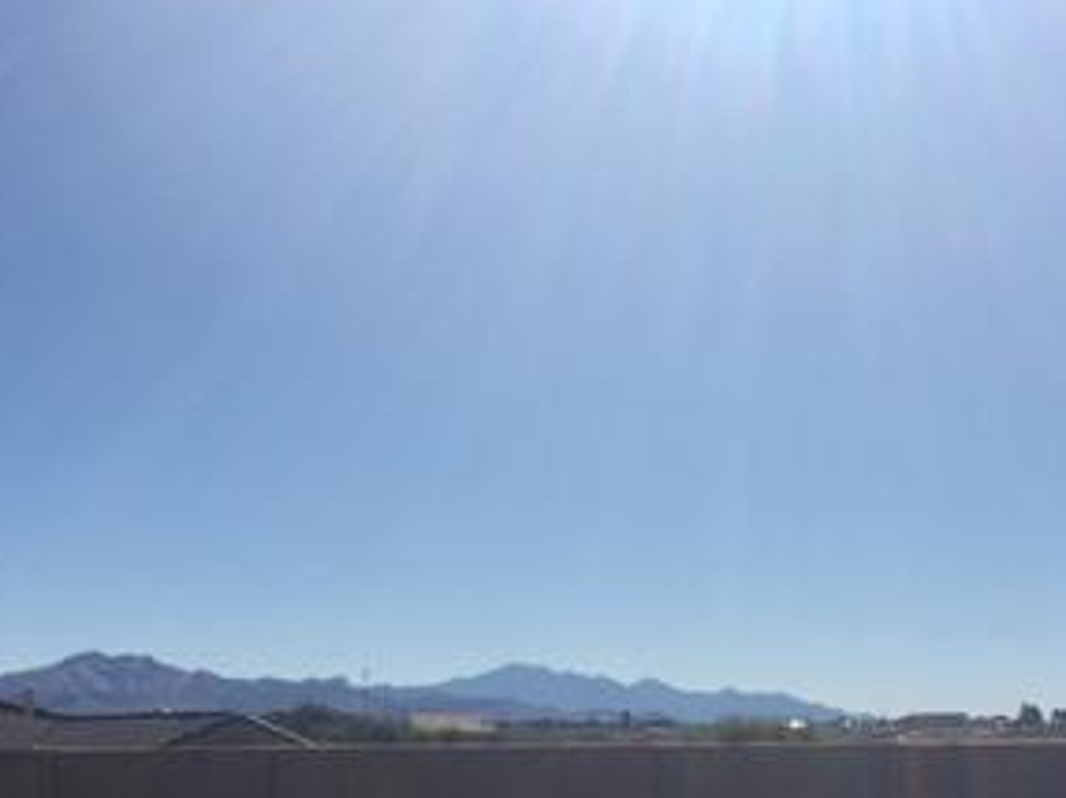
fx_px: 2000
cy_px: 709
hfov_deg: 29.8
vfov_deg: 22.1
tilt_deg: +0.1
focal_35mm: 65
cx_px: 511
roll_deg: +1.5
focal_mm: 4.15
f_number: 2.2
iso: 25
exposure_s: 1/4525
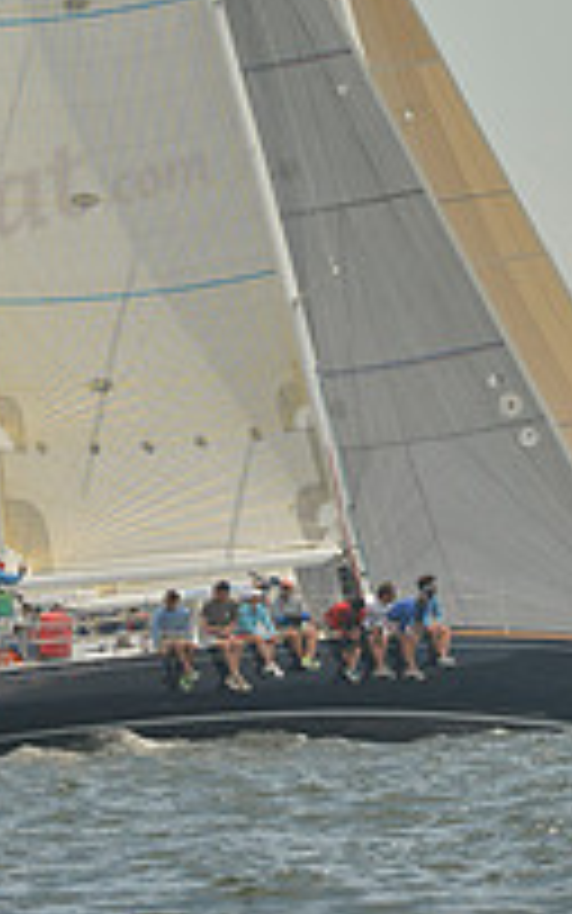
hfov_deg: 1.7
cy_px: -63
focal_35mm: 786
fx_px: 19591
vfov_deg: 2.7
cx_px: 444
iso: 280
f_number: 10
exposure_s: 1/800
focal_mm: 270
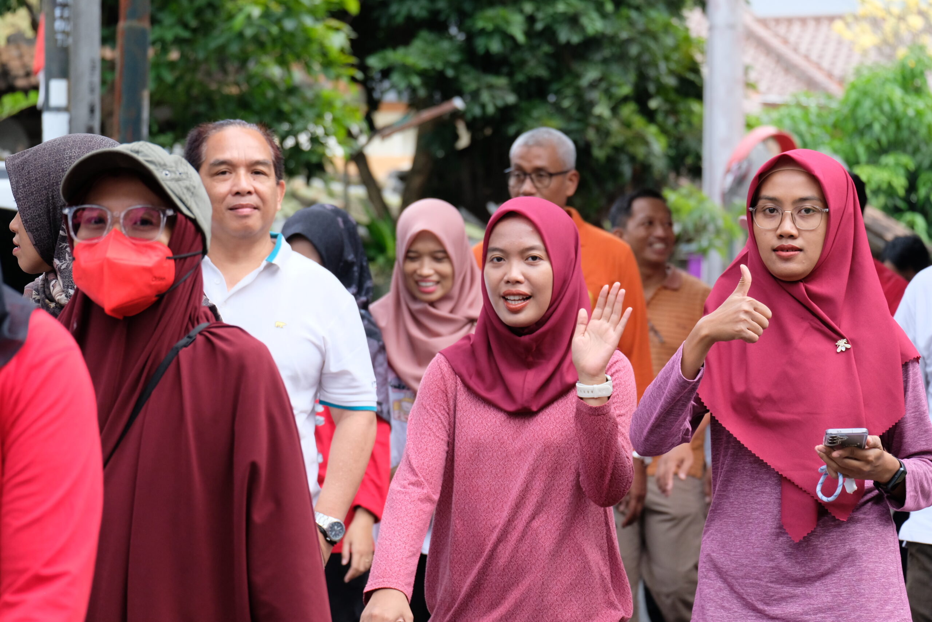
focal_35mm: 135
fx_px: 3495
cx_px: 466
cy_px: 311
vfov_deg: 10.2
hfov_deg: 15.2
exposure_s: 1/280
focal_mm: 90
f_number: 5.4
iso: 800
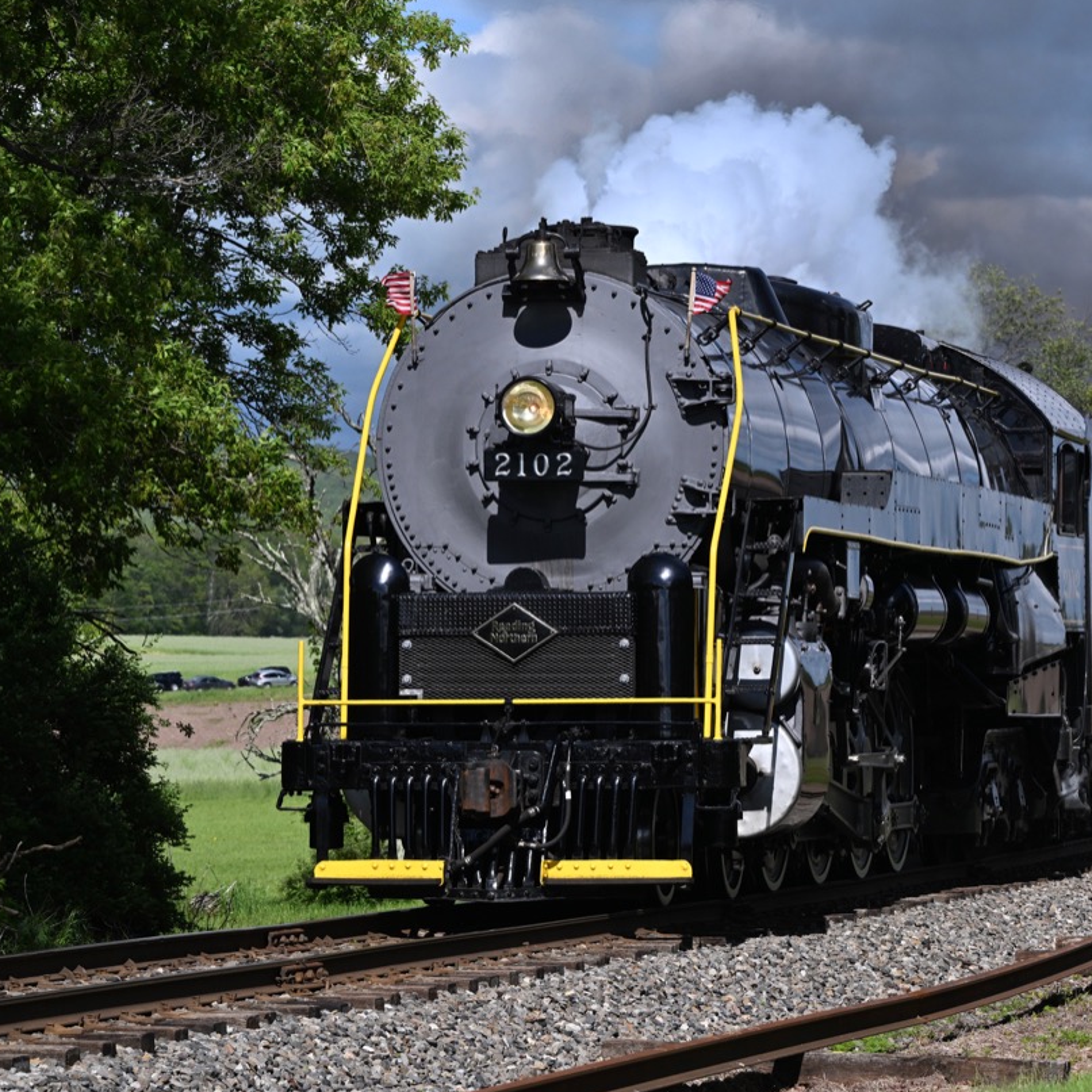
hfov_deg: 9.6
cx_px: 801
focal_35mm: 182
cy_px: 526
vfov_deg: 9.6
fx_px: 6496
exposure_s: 1/1250
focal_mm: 135
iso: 400
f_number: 9
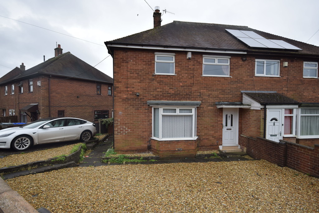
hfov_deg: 90.0
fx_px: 160
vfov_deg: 67.5
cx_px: 160
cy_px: 106
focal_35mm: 18
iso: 200
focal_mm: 12
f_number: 7.1
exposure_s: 1/200
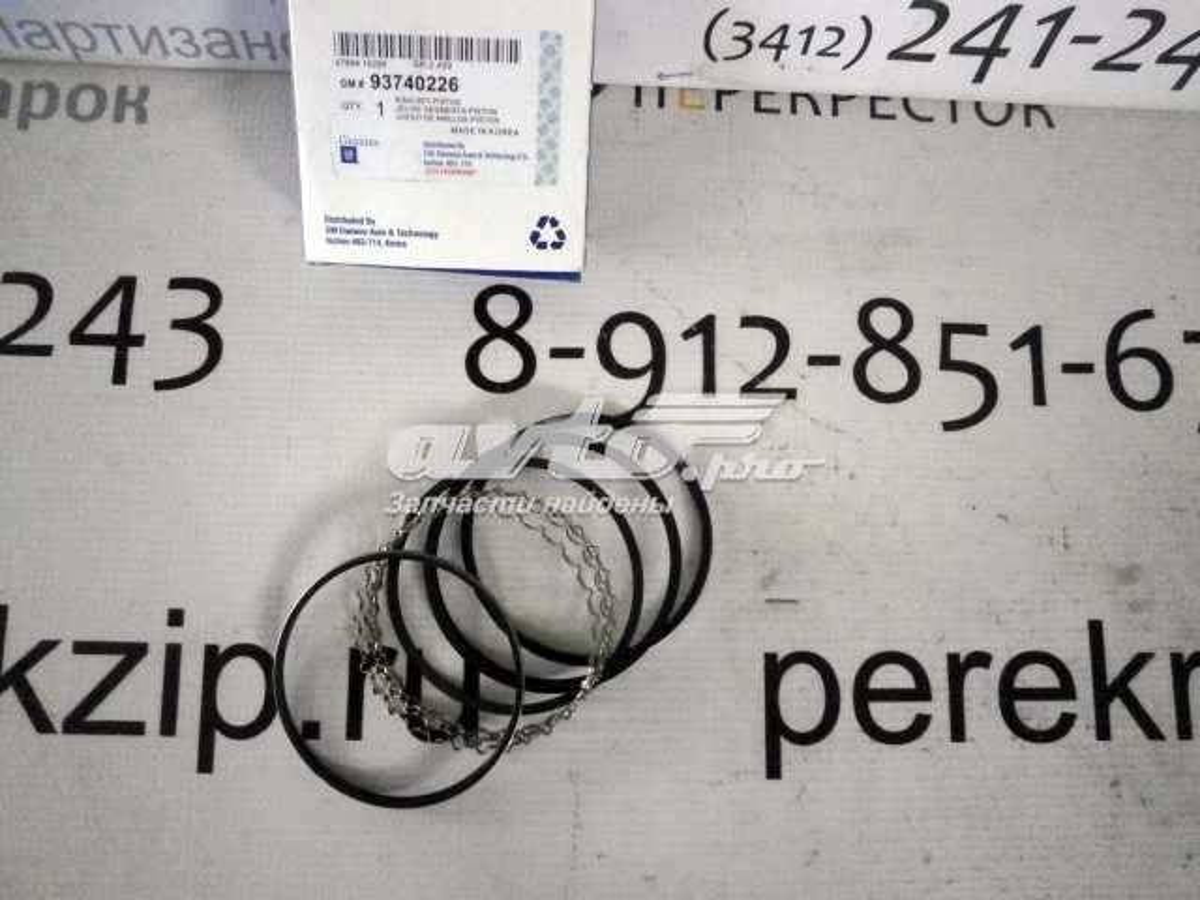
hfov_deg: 67.3
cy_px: 450
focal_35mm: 26
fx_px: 901
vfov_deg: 53.1
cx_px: 600
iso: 800
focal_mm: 4.7
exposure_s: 1/200
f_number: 2.8
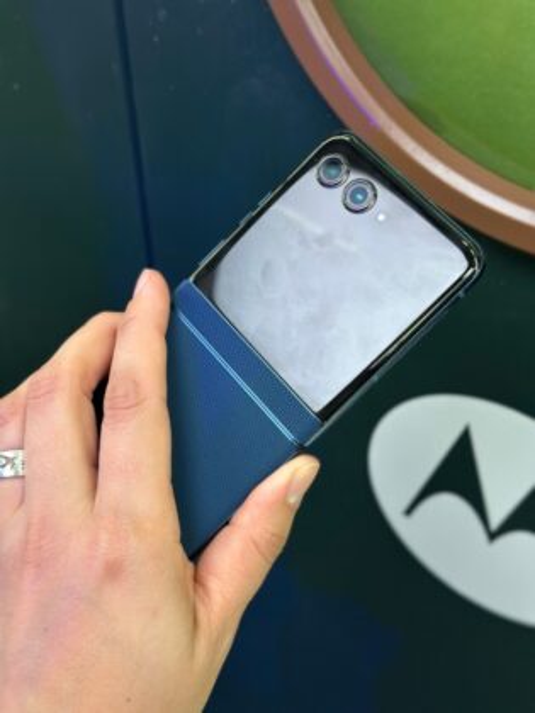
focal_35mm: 48
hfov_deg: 30.3
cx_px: 268
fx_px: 989
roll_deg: +0.9
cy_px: 356
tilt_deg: -41.9
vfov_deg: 39.7
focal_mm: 6.86
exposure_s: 1/33
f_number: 1.78
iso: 400
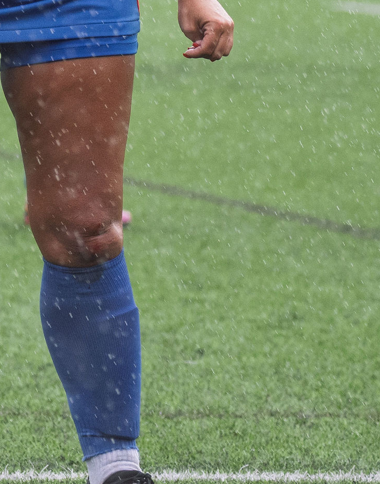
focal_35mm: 734
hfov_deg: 2.1
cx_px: -185
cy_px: -327
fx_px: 10436
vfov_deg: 2.6
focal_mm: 135
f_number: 4.8
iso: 400
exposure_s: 1/1000
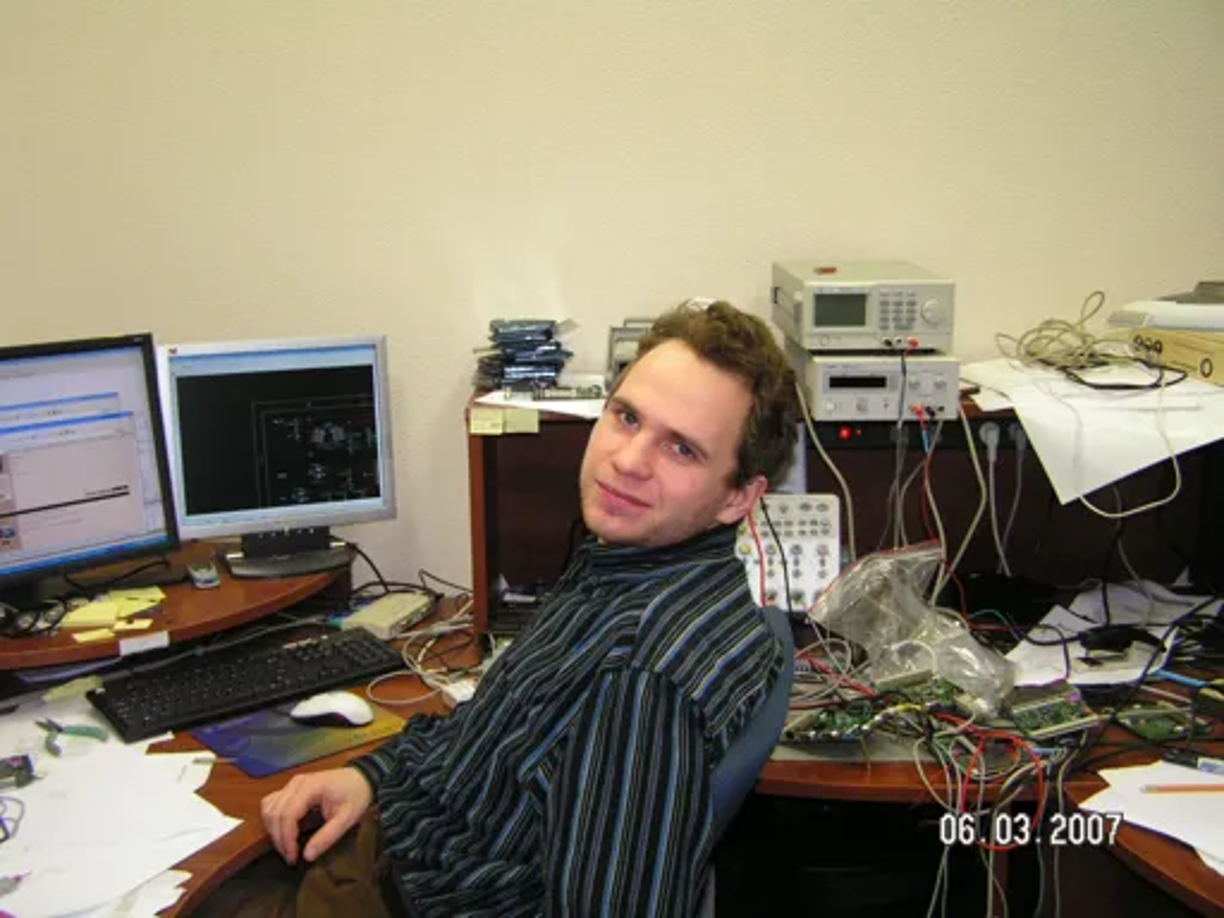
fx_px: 1344
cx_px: 612
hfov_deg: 49.0
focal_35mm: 38
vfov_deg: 37.7
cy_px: 459
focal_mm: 6.3
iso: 200
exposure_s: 1/40
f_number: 2.8
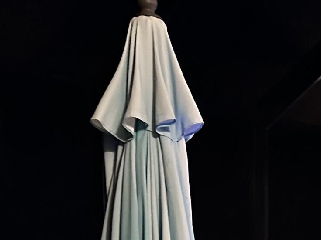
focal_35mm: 98
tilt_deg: -10.6
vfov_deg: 13.4
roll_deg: -1.9
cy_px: 448
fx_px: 909
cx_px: 358
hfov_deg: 19.2
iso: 1000
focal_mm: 6.86
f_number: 1.78
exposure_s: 1/30
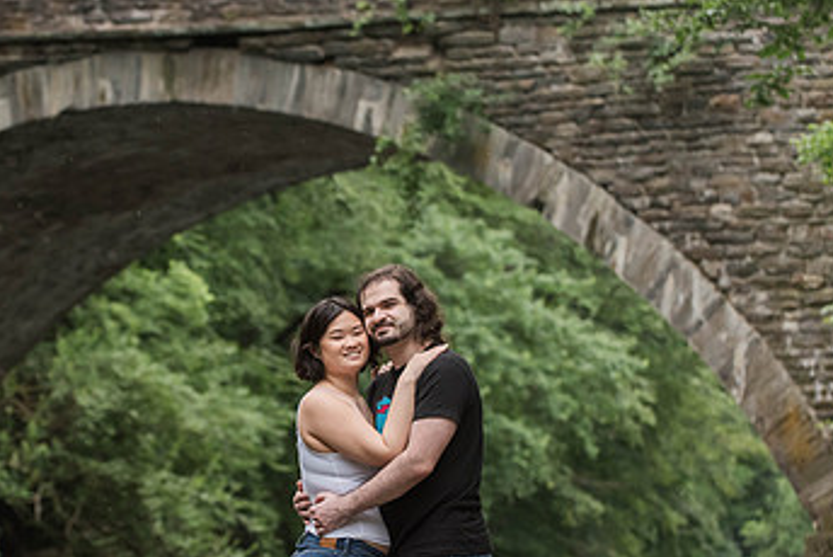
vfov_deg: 7.6
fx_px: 4192
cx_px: 290
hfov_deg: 11.3
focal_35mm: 181
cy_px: 393
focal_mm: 98
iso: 1600
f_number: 4
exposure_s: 1/320
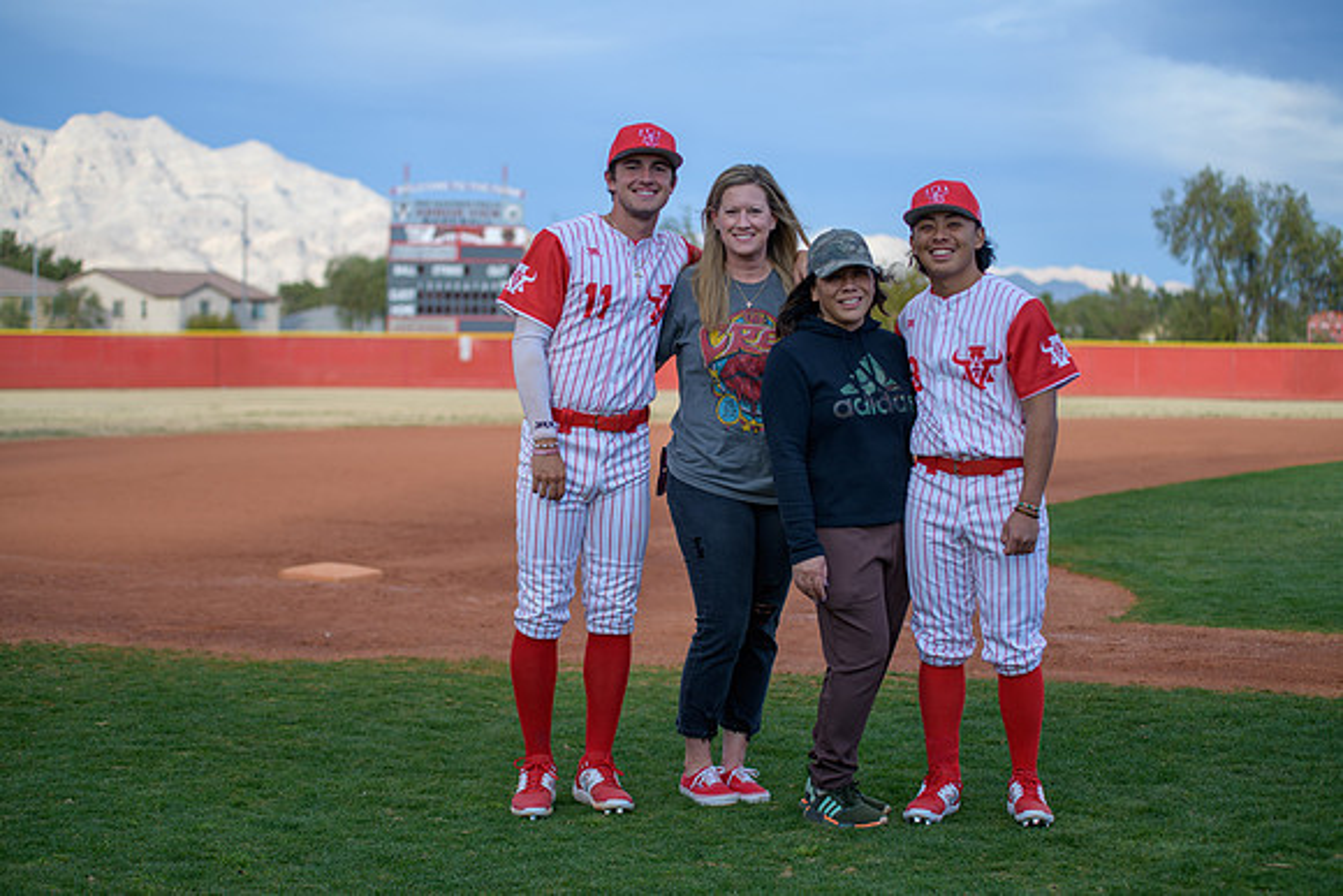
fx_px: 2612
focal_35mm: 70
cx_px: 672
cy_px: 448
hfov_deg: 28.8
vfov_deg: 19.5
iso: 100
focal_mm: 70
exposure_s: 1/640
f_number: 2.8
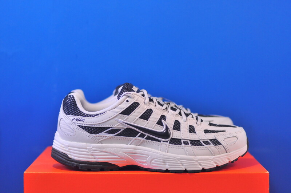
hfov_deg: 27.0
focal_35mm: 75
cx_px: 146
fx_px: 605
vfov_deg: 18.1
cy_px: 96
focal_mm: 50
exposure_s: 1/320
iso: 250
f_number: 2.5
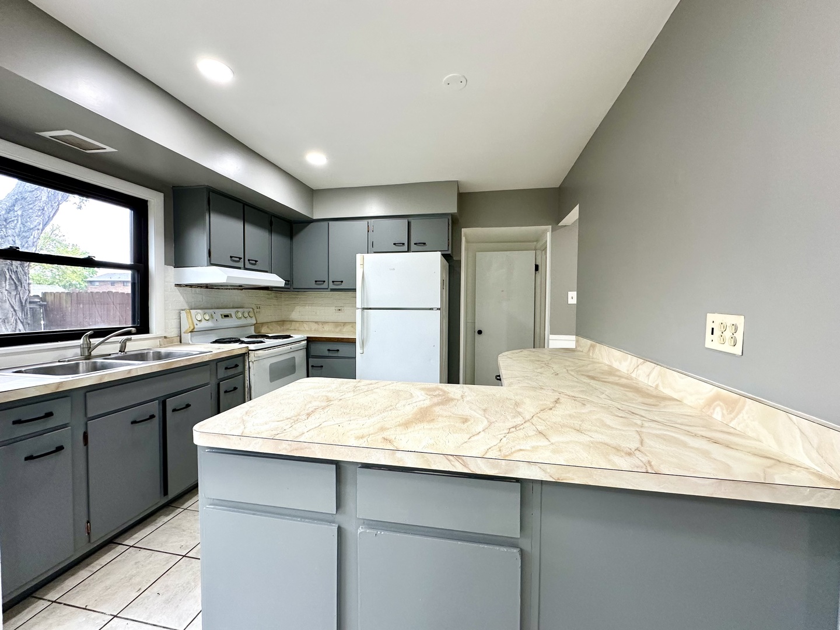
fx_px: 340
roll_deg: -0.2
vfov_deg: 85.7
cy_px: 315
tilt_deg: -2.2
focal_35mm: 14
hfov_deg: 102.1
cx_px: 420
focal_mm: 2.22
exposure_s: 1/120
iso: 200
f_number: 2.2
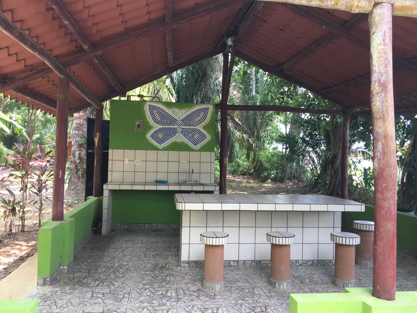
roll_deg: -1.6
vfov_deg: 48.2
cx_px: 208
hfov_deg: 61.7
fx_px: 349
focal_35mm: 29
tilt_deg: +2.9
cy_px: 156
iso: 25
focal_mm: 4.15
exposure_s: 1/60
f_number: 2.2
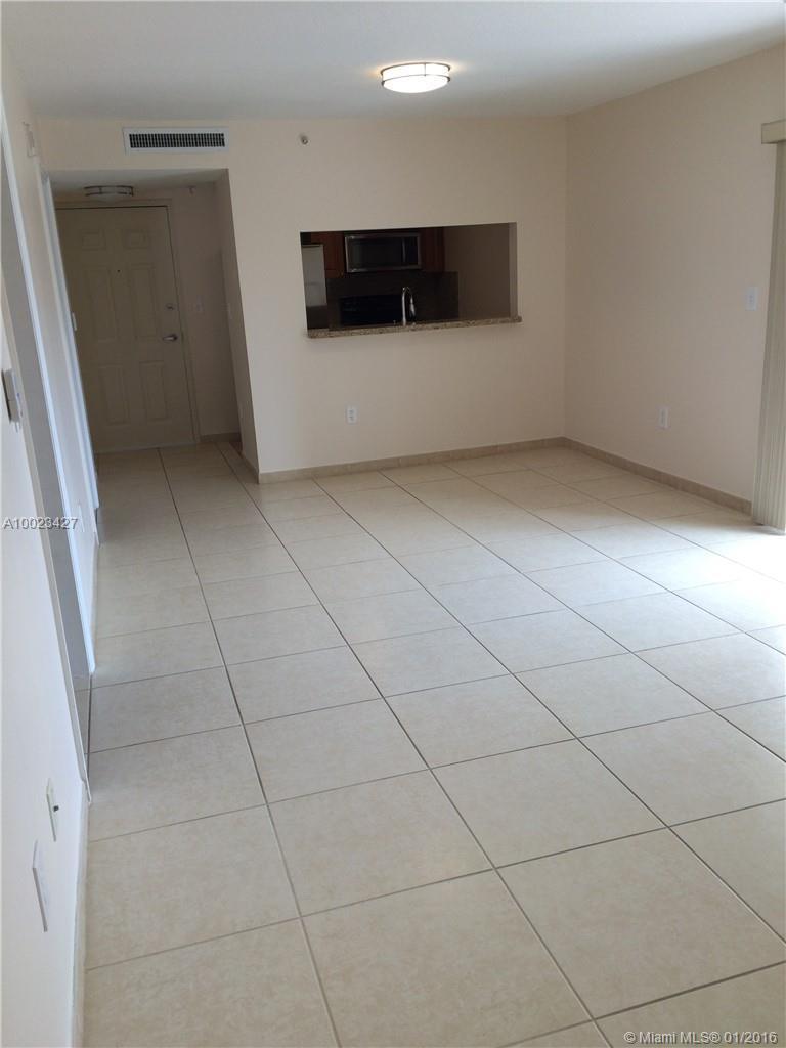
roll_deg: +4.2
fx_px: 878
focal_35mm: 29
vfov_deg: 61.7
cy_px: 524
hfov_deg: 48.2
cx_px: 393
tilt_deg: -16.2
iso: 50
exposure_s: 1/120
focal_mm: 4.15
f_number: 2.2
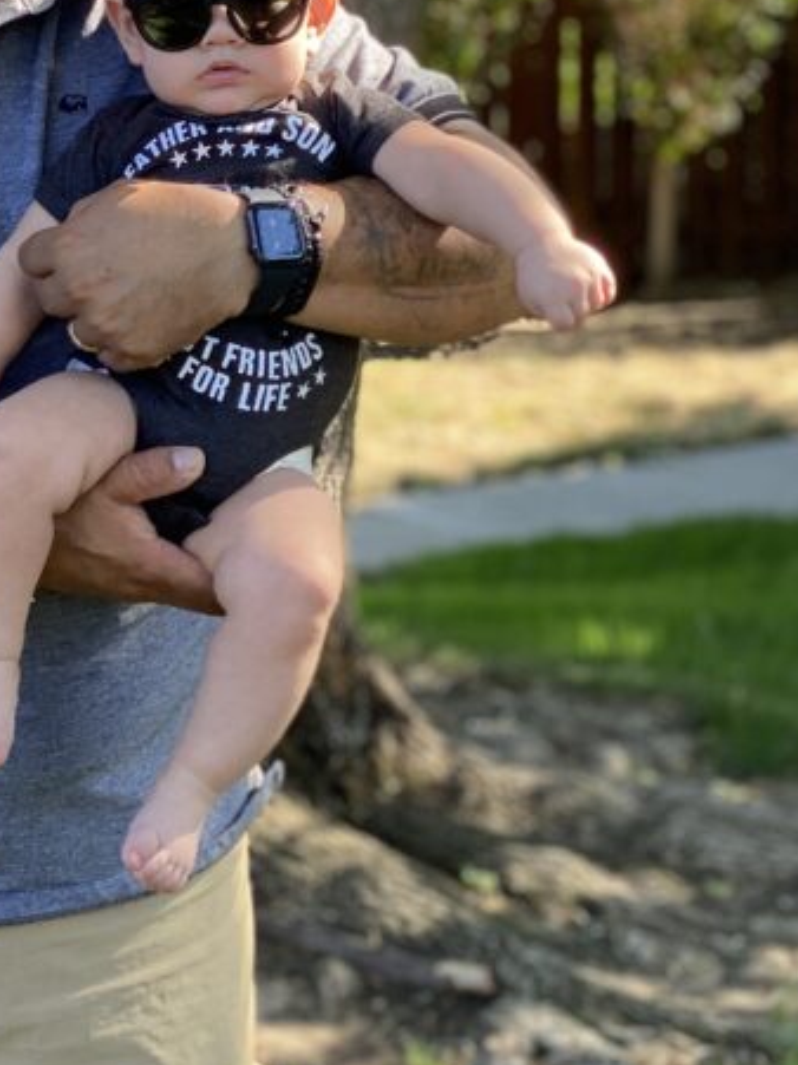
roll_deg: +0.5
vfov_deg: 16.6
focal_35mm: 118
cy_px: 342
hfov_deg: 12.3
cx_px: -71
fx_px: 3629
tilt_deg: -5.9
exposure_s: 1/122
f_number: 2
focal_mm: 6
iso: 25
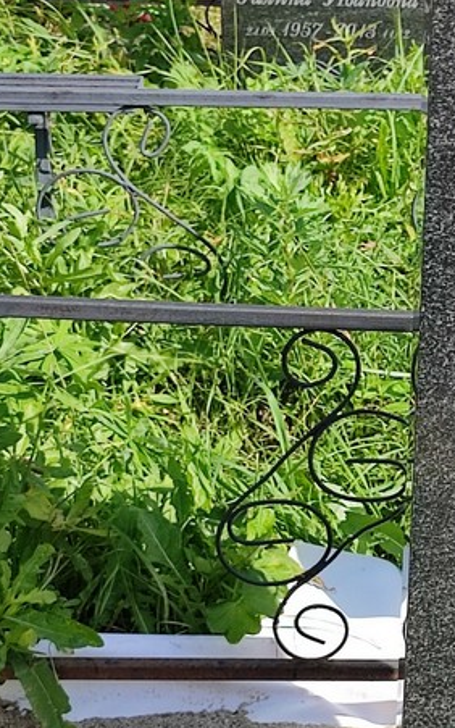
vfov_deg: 42.6
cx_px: 634
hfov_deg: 23.3
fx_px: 932
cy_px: 321
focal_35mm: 47
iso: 50
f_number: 1.9
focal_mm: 6.04
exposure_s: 1/561
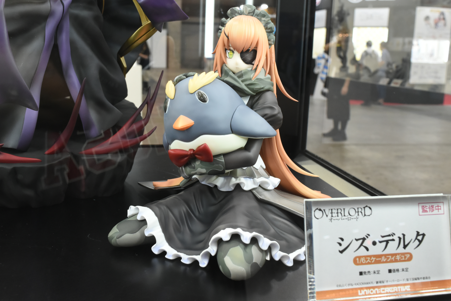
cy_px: 150
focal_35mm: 39
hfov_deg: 49.6
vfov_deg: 34.2
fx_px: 489
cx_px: 226
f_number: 11
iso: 1400
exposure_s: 1/60
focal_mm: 26
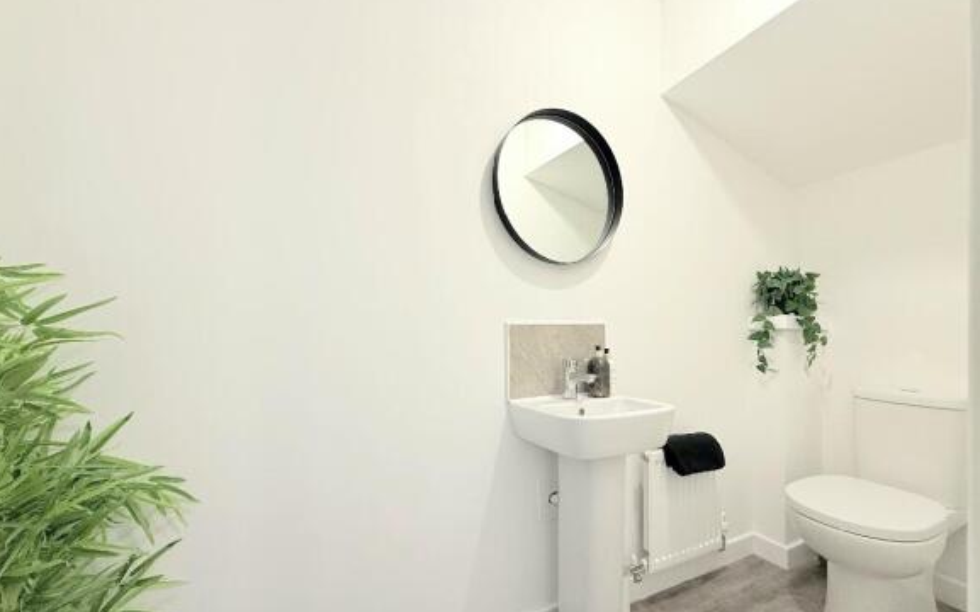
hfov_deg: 101.5
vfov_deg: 74.6
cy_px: 334
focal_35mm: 15
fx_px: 400
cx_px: 487
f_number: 2.2
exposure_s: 1/100
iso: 250
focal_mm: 2.22
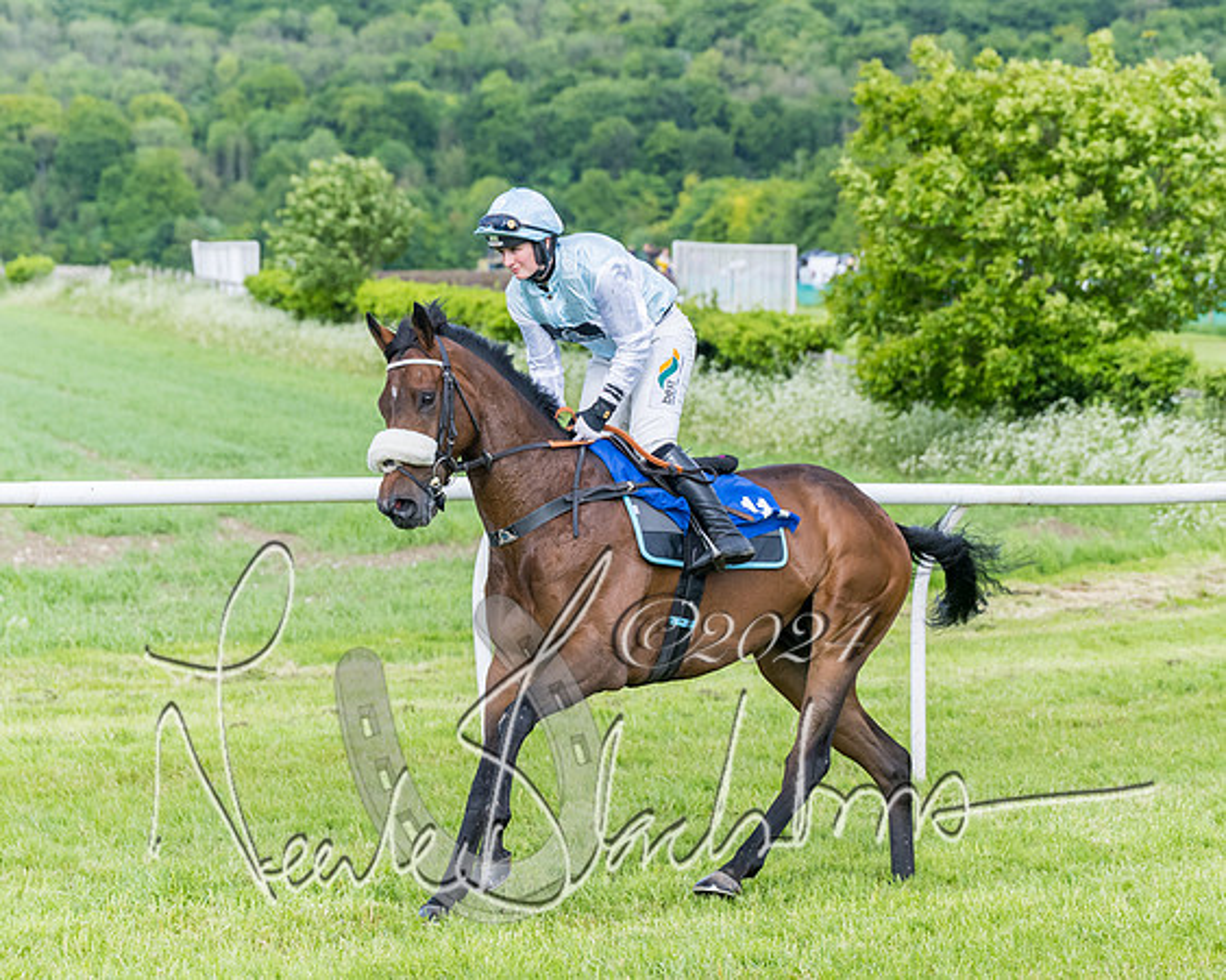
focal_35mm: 150
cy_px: 517
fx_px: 5454
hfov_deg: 12.8
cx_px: 738
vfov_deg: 10.3
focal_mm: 81
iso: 400
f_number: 4
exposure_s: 1/2500
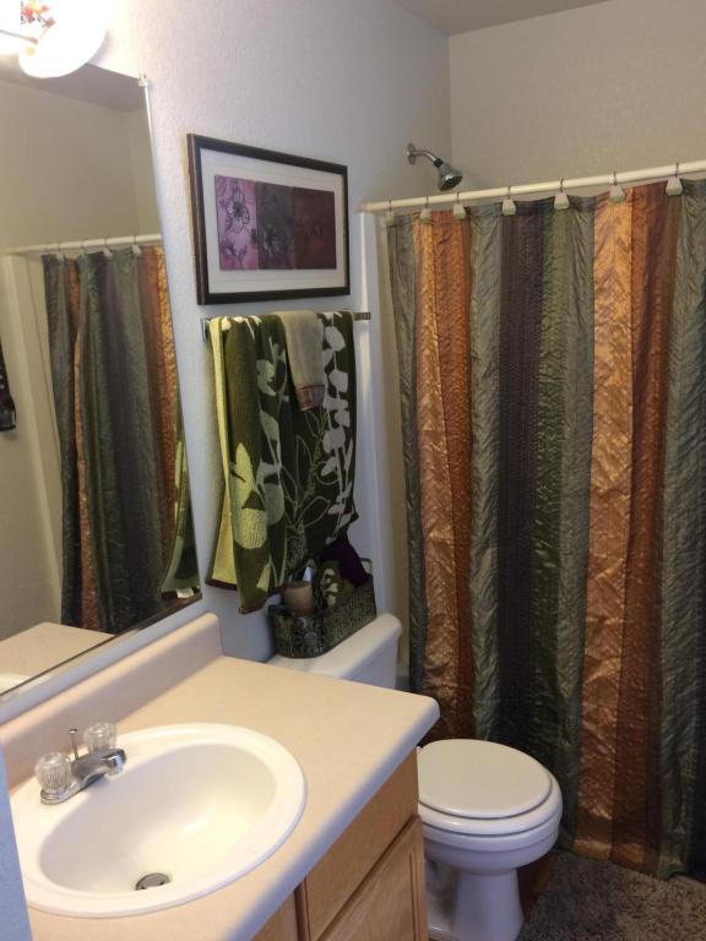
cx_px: 353
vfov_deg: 61.7
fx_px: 789
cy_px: 470
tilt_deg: -12.1
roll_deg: +5.1
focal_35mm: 29
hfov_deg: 48.2
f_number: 2.2
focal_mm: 4.15
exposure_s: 1/30
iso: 100
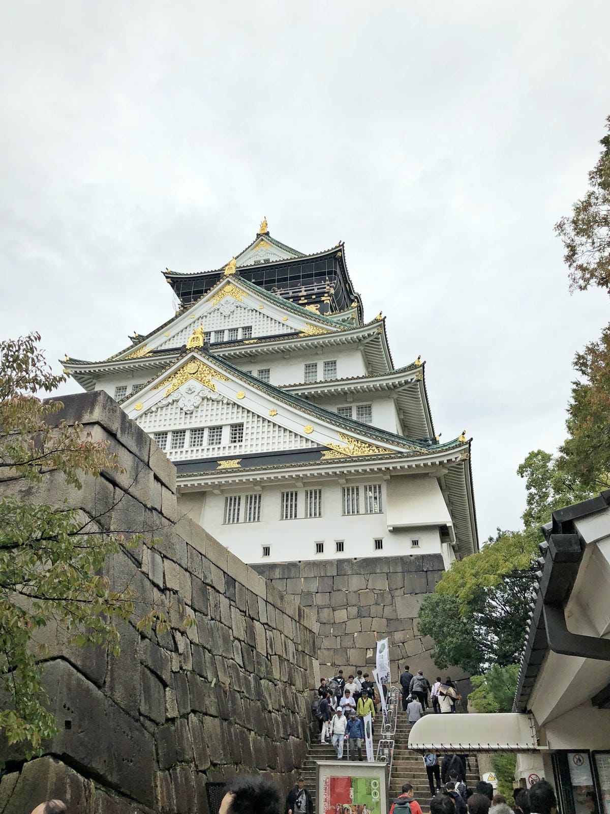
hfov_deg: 48.2
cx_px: 305
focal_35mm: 29
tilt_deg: +28.3
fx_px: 681
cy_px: 407
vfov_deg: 61.7
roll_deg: -1.5
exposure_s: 1/1000
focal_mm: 3.99
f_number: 1.8
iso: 20
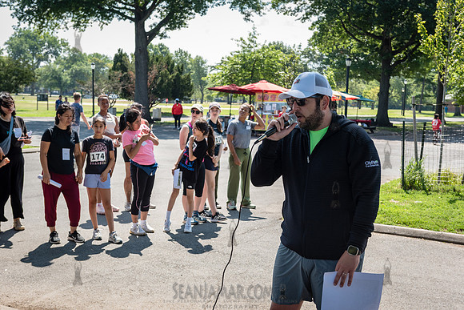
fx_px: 640
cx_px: 232
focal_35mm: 50
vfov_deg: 27.2
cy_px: 155
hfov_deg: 39.9
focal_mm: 48
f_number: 4.5
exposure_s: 1/640
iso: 400
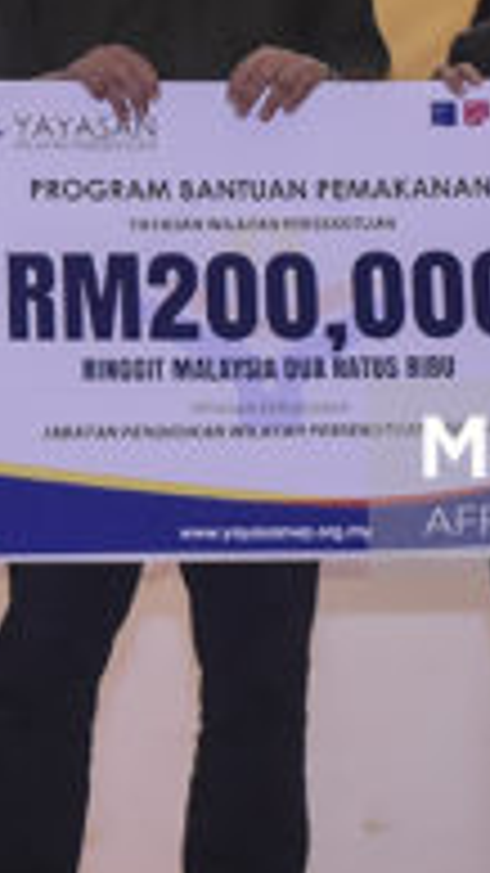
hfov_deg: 5.8
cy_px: -32
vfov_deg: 10.2
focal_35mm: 210
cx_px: -56
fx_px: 4855
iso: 1600
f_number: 2.8
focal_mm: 38
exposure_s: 1/160
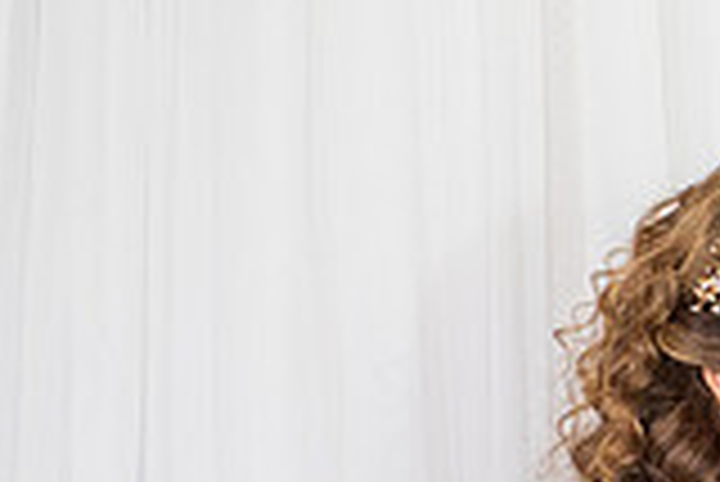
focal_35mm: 331
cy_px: 528
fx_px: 6626
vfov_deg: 4.2
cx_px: 1679
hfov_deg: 6.0
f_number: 4.5
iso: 1000
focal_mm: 70
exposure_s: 1/160
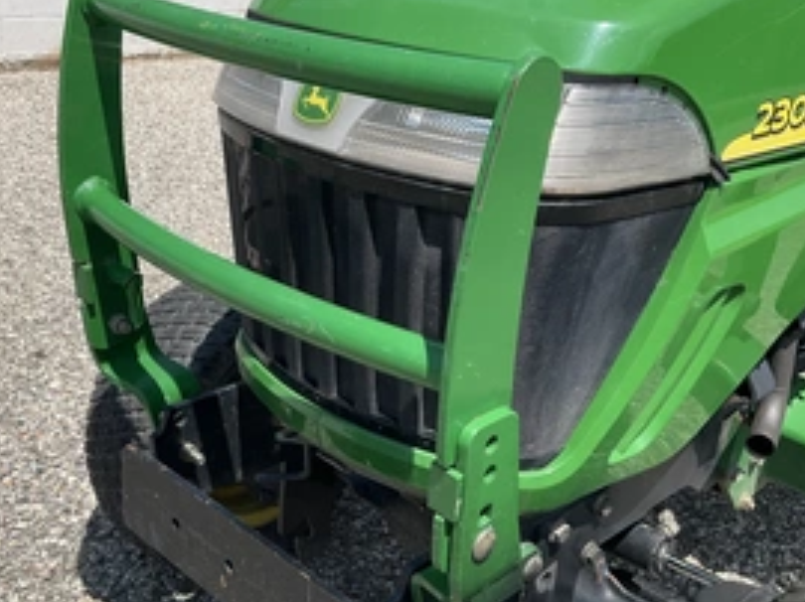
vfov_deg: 33.4
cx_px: 334
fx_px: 999
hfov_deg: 43.7
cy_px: 361
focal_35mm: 43
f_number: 1.8
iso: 25
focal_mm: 3
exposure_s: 1/1730
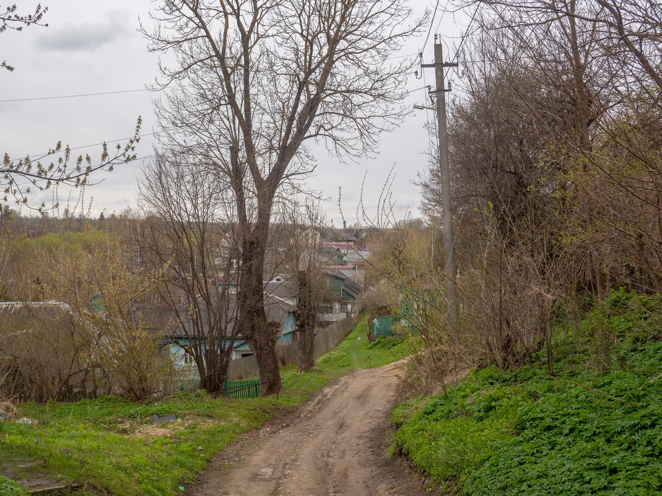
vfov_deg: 32.9
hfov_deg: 43.0
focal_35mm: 44
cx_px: 331
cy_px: 248
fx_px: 841
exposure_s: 1/200
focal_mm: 22
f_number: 7.1
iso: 250
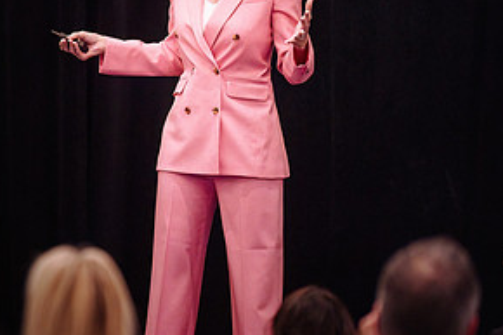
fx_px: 5585
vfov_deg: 3.4
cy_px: 162
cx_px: 33
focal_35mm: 400
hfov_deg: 5.1
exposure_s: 1/200
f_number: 2.8
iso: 2500
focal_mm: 200
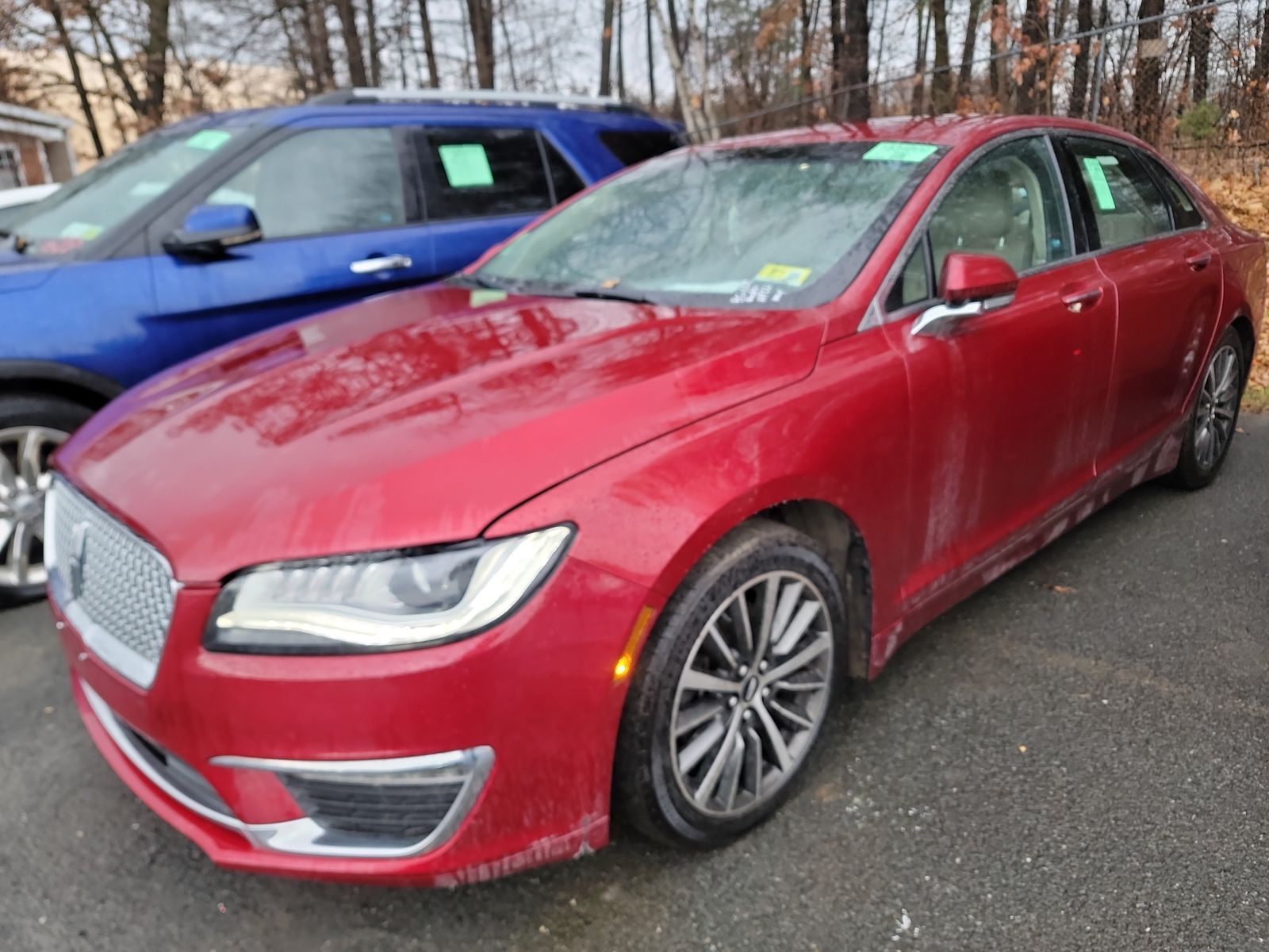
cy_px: 476
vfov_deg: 56.8
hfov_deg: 71.6
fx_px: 880
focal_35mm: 24
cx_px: 634
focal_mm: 6.7
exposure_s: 1/59
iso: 150
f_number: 1.8
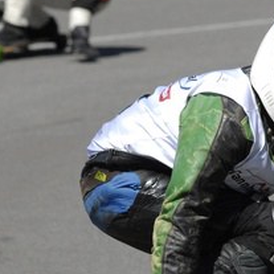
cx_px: 279
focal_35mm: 690
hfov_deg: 2.5
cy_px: 208
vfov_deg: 2.5
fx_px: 6179
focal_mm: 170
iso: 320
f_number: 7.1
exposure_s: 1/1250
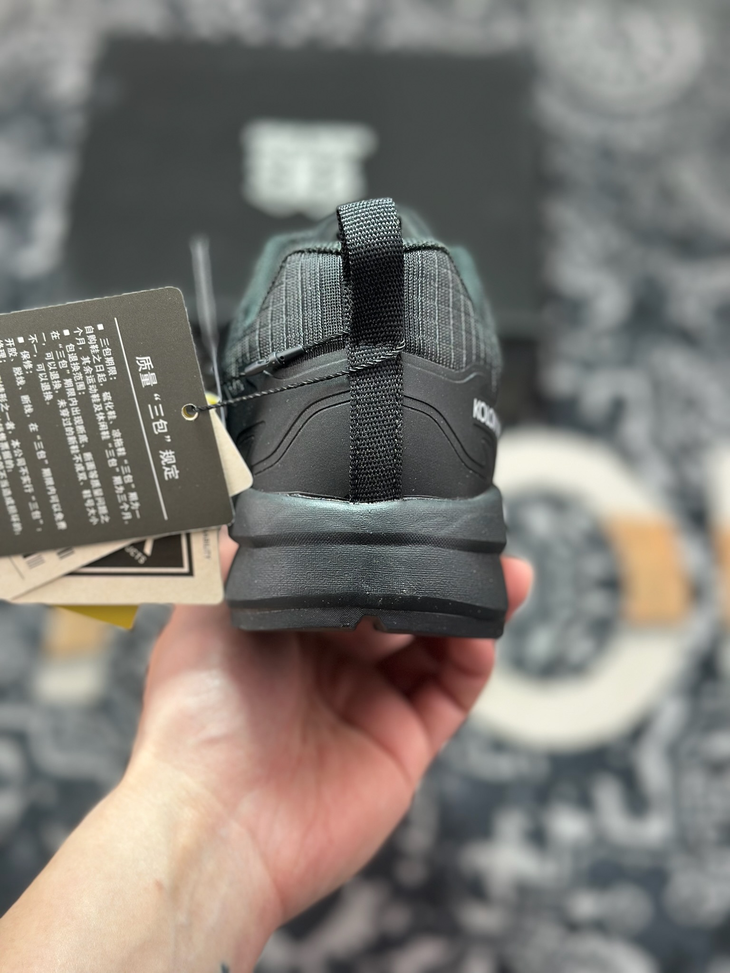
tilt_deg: -59.9
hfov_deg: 30.3
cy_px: 486
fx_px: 1350
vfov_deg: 39.7
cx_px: 365
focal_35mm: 48
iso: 80
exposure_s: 1/228
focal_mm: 6.86
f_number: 1.78
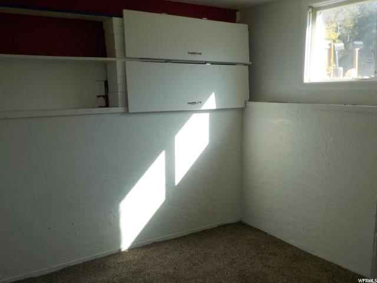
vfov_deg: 46.8
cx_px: 188
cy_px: 142
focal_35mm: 30
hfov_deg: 60.0
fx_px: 327
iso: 125
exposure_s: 1/250
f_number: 3.3
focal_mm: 4.1
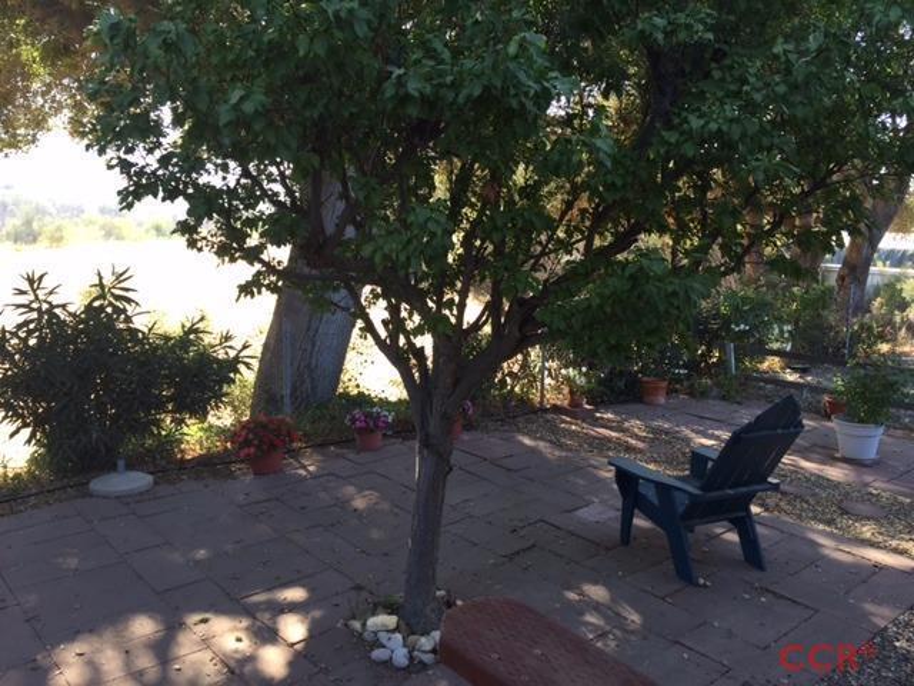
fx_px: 766
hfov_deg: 61.7
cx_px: 457
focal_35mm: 29
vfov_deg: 48.2
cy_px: 343
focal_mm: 4.15
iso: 32
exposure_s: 1/154
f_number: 2.2
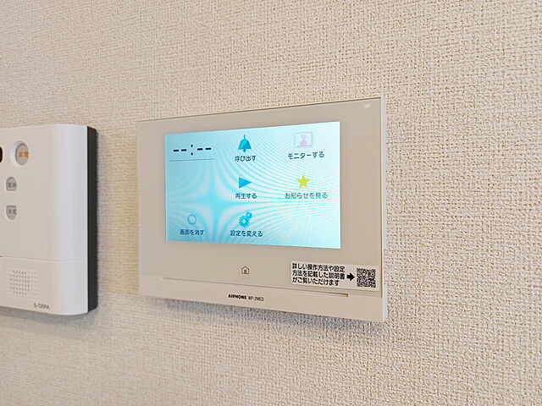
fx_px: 376
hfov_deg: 71.6
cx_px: 271
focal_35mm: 24
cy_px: 203
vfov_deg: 56.8
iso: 25
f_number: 1.8
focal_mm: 5.23
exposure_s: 1/30
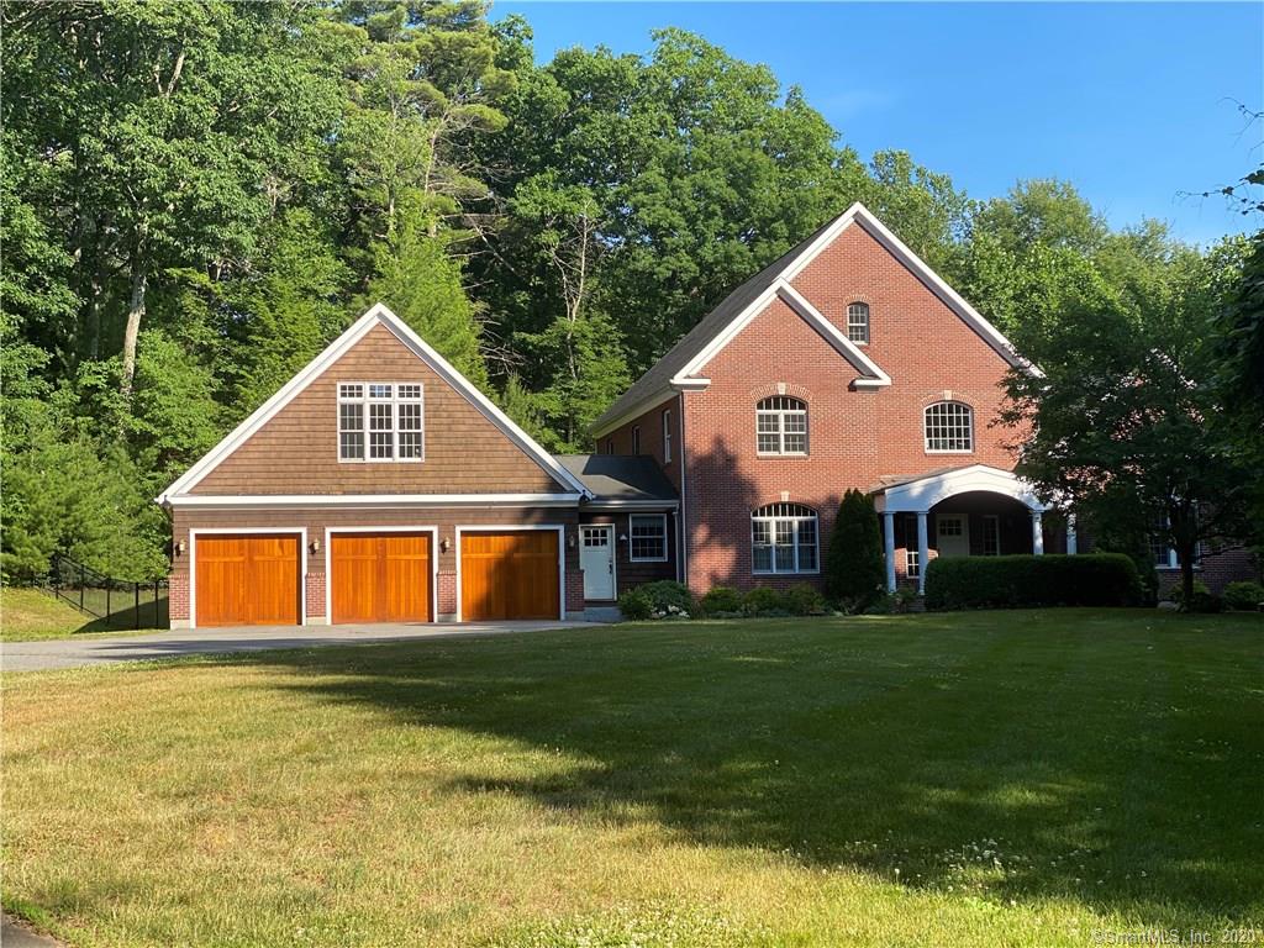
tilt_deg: +4.6
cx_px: 632
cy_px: 474
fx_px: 1899
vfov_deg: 28.0
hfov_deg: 36.8
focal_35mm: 52
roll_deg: +0.6
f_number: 2
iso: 20
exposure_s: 1/695
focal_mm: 6
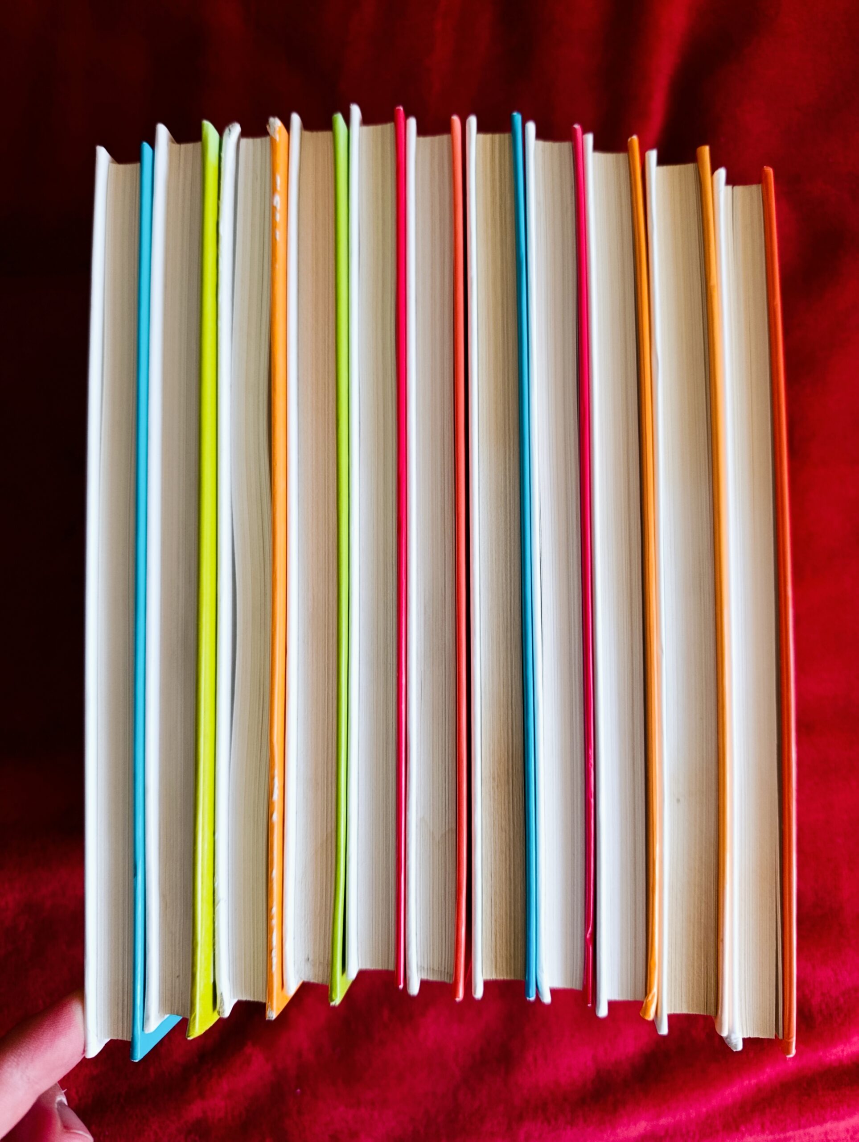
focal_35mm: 23
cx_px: 430
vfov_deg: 73.9
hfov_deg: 59.0
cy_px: 571
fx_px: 759
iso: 1150
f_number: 1.65
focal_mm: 6.11
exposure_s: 1/100
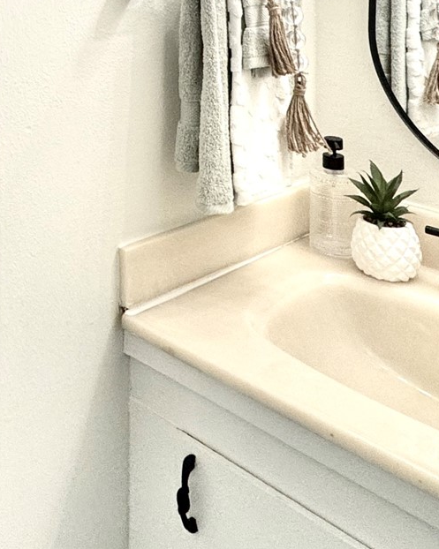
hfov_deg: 29.2
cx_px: -76
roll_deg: +2.1
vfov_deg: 34.0
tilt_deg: +0.3
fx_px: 731
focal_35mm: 45
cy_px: -93
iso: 125
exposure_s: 1/120
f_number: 2.2
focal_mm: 2.22
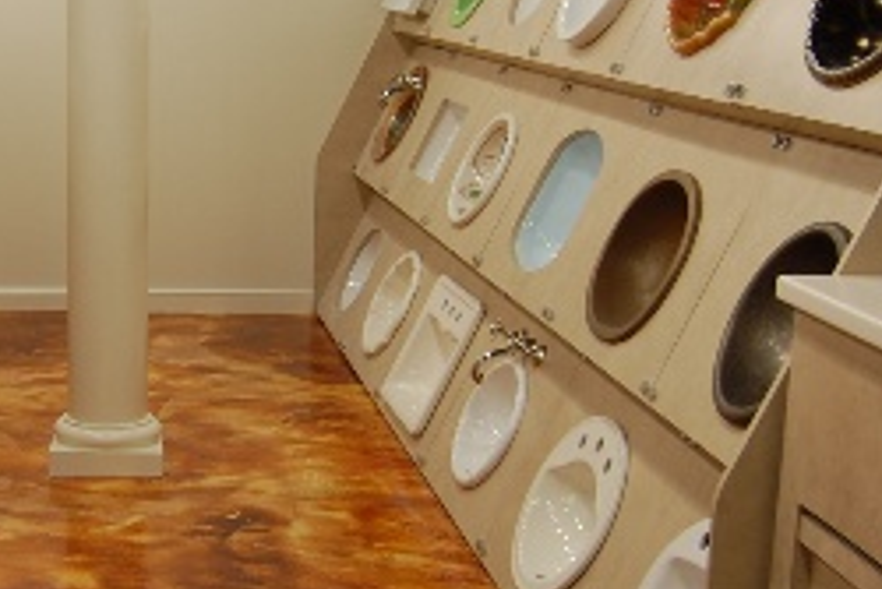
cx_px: 92
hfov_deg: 28.1
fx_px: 1691
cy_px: 310
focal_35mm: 69
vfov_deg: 19.8
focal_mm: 18
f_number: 3.5
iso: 200
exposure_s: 1/40
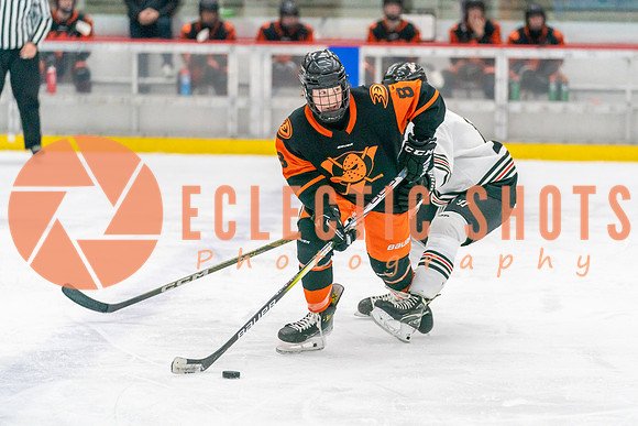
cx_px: 349
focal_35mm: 177
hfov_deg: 11.6
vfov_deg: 7.8
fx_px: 3135
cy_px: 221
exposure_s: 1/1250
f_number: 2.8
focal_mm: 135
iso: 3200
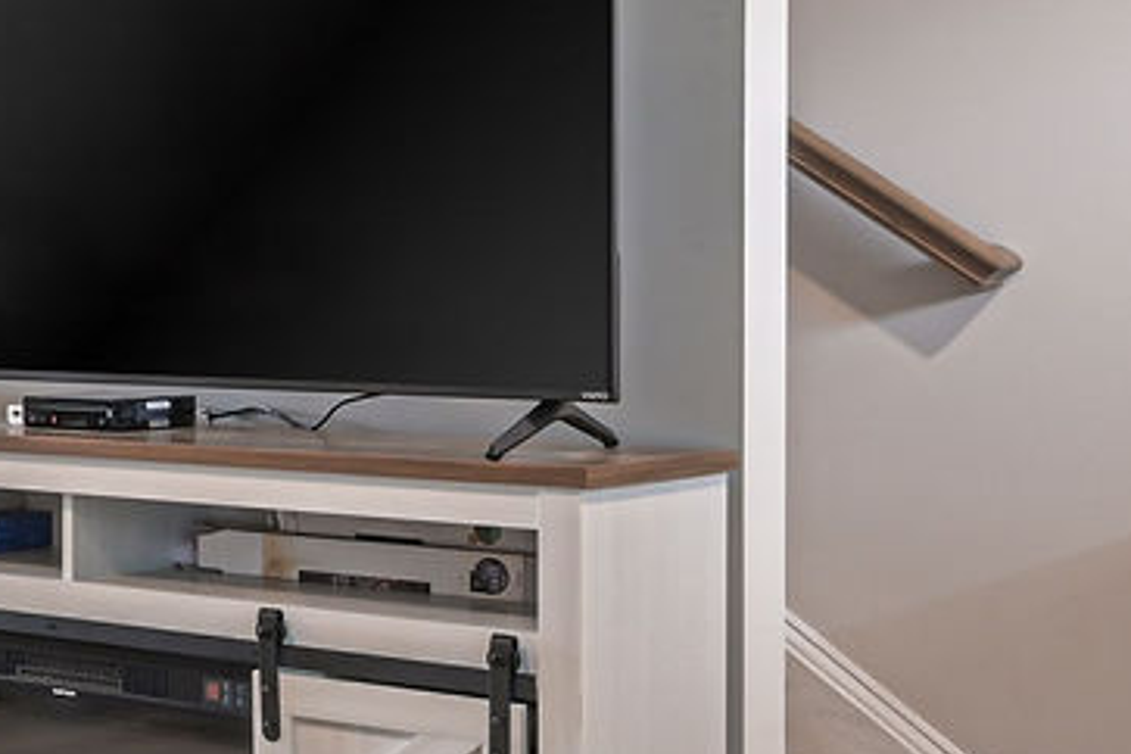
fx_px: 2482
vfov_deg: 17.2
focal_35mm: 79
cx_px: -467
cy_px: 274
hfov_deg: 22.1
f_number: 8
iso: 320
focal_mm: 14
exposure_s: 1/1.67
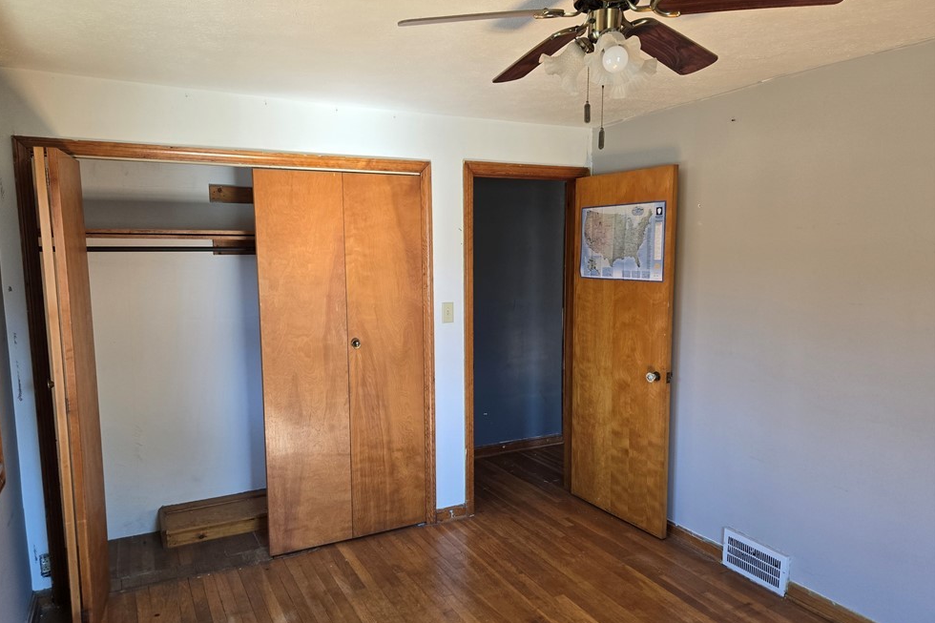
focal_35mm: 25
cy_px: 315
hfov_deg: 71.5
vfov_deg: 51.3
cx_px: 452
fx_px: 649
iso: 125
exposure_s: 1/180
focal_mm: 5.4
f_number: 1.8
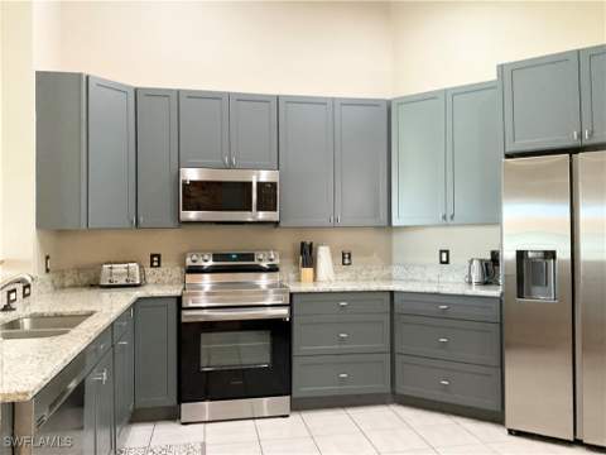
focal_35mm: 29
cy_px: 228
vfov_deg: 48.2
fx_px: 508
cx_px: 303
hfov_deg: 61.7
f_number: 1.8
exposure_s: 1/60
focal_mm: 3
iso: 250
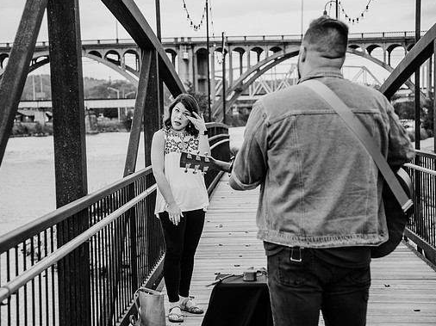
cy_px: 162
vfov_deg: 22.9
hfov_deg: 30.3
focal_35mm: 64
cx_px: 209
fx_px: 806
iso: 400
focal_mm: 58
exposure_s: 1/640
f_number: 4
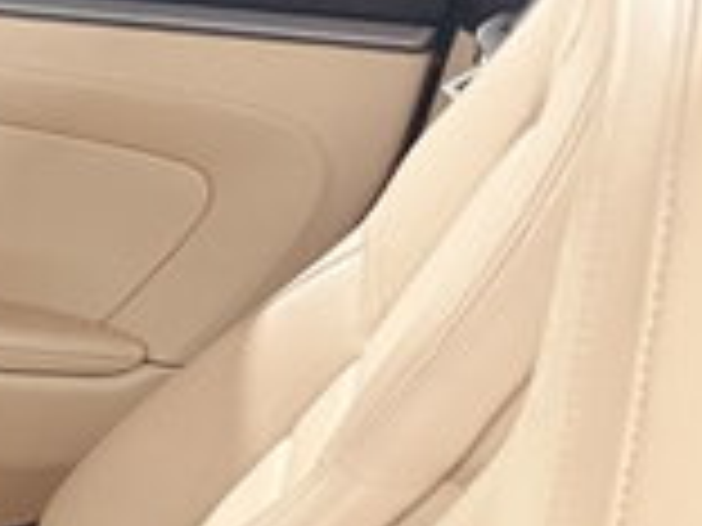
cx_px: -860
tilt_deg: -38.0
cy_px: 967
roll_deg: +0.6
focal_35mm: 118
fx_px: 2393
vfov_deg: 11.6
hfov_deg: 13.4
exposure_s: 1/50
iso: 640
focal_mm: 6.76
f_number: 1.78
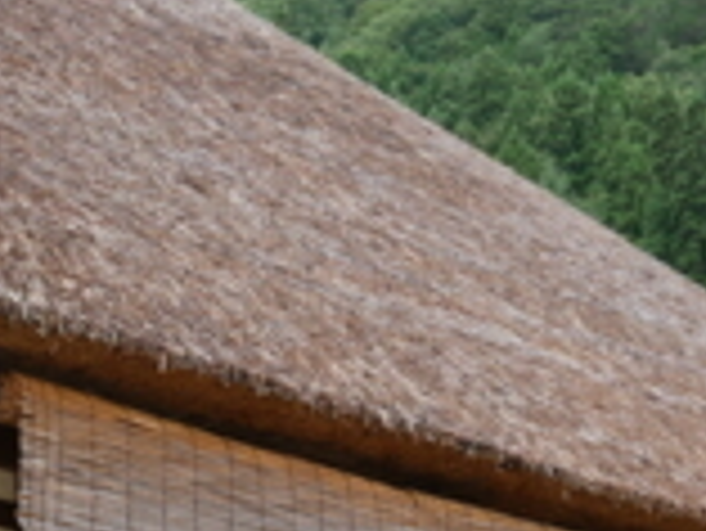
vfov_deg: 10.6
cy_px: 610
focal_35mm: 138
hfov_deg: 14.0
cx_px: -85
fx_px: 2817
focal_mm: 18
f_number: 5
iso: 200
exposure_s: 1/160
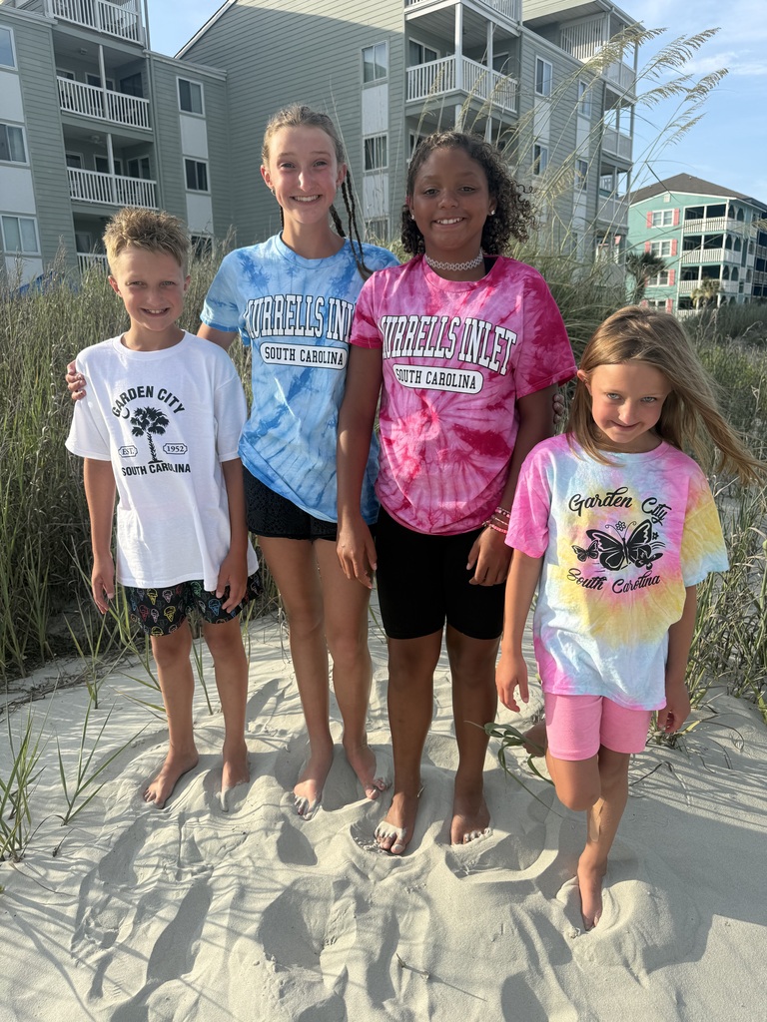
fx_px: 709
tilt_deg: -13.5
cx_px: 384
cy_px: 511
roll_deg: -0.2
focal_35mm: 24
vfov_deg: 71.6
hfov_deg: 56.8
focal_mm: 6.76
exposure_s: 1/2445
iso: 80
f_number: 1.78
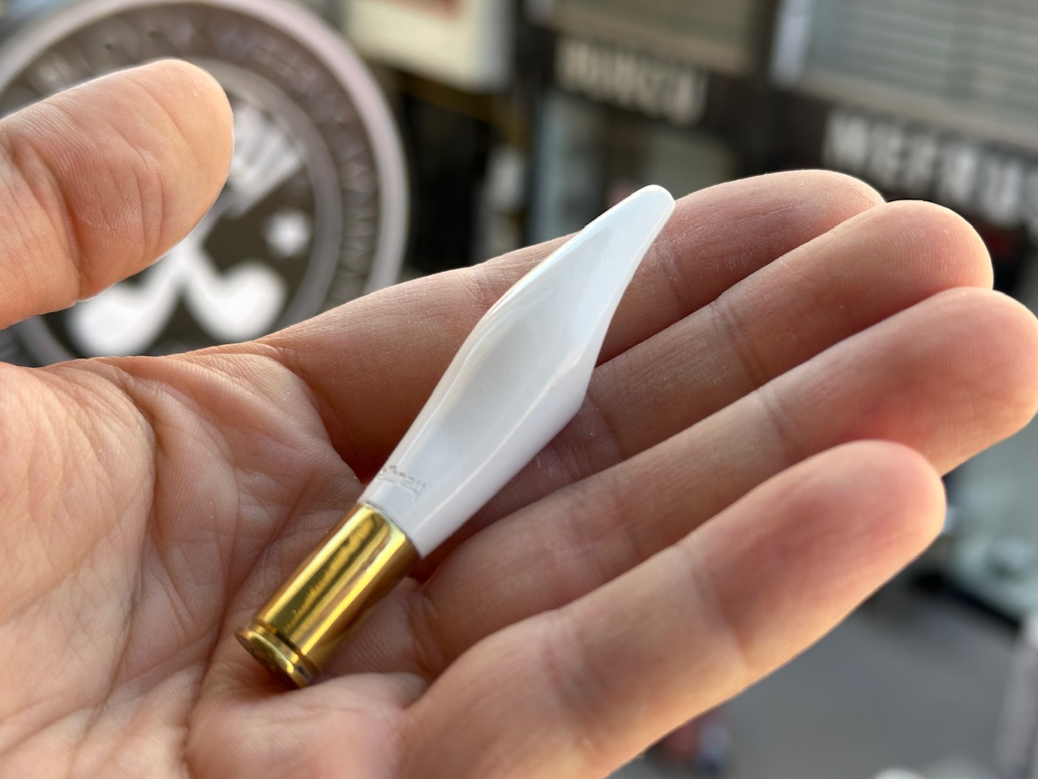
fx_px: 1439
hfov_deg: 39.7
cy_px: 390
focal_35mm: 48
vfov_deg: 30.3
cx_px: 519
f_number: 1.78
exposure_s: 1/344
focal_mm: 6.86
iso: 64
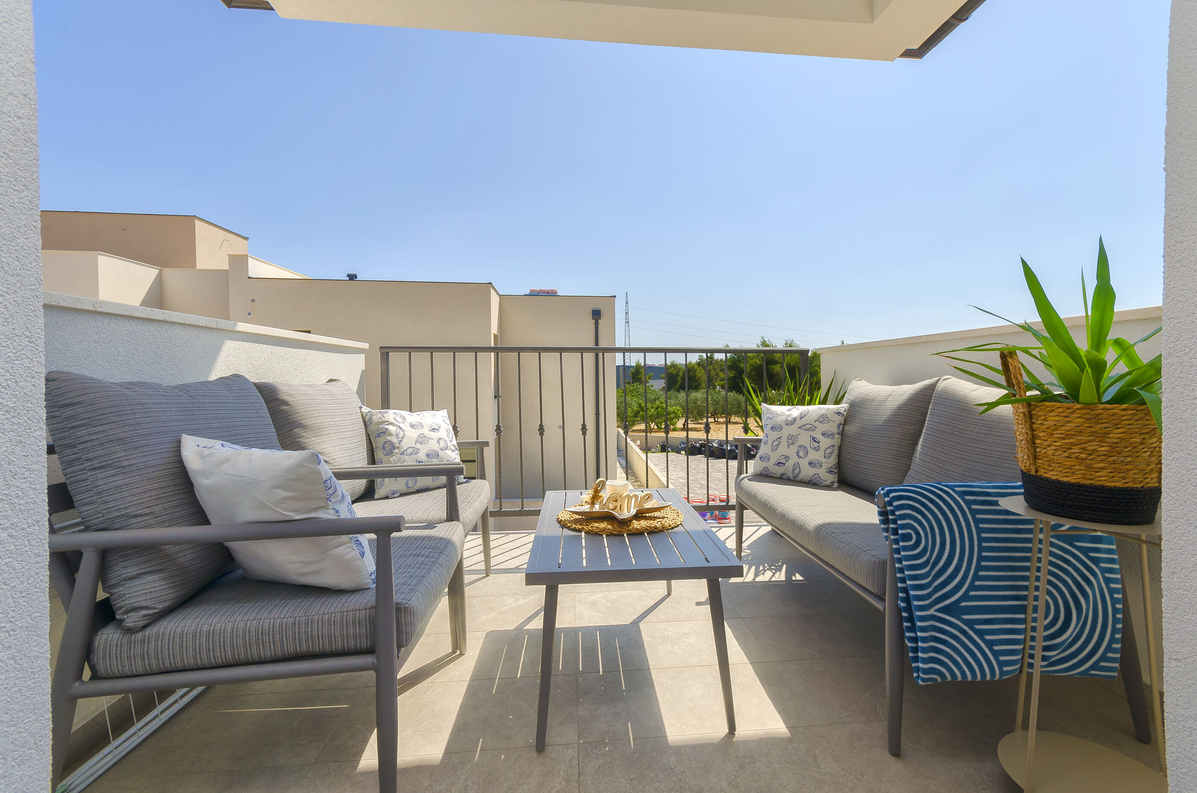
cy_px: 396
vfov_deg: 77.1
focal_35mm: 15
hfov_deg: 100.5
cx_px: 598
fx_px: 498
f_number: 11
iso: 100
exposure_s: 1/200
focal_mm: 10
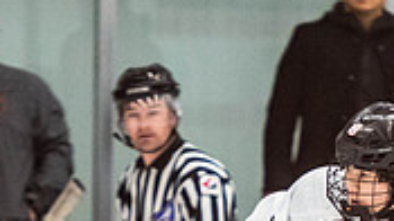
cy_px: 421
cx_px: 361
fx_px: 9351
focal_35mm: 896
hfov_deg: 2.4
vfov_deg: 1.4
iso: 1600
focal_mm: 145
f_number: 2.8
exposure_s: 1/640
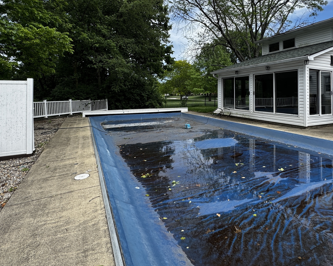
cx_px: 185
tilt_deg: +0.3
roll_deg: +0.0
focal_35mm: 20
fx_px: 197
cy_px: 89
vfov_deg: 66.3
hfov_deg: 80.1
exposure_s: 1/763
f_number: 2.2
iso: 40
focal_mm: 2.22
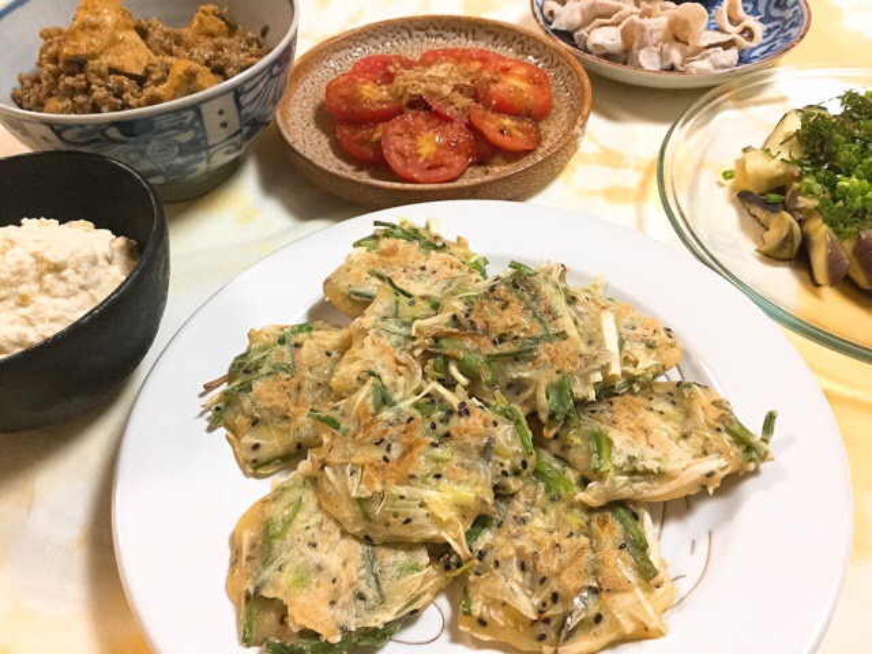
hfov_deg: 58.4
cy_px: 327
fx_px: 781
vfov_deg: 45.4
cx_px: 436
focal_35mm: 31
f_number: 2.4
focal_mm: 3.3
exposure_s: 1/30
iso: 125
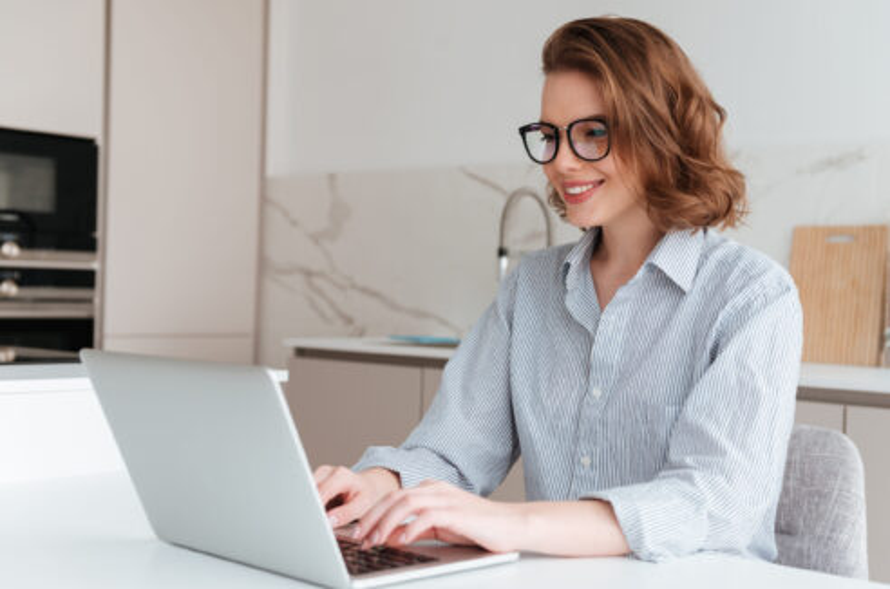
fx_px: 1357
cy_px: 294
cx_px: 445
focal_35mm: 55
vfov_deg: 24.5
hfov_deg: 36.3
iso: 160
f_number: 3.5
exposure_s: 1/320
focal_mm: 55
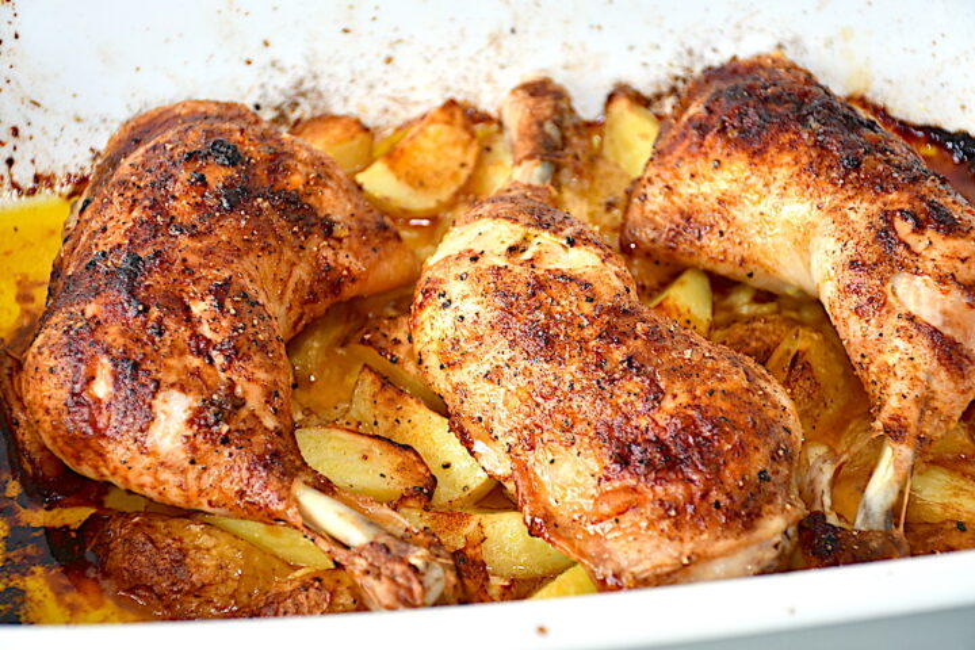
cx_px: 488
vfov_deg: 16.3
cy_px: 325
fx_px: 2275
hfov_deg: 24.2
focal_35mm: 84
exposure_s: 1/60
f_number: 4.8
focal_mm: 56
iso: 250
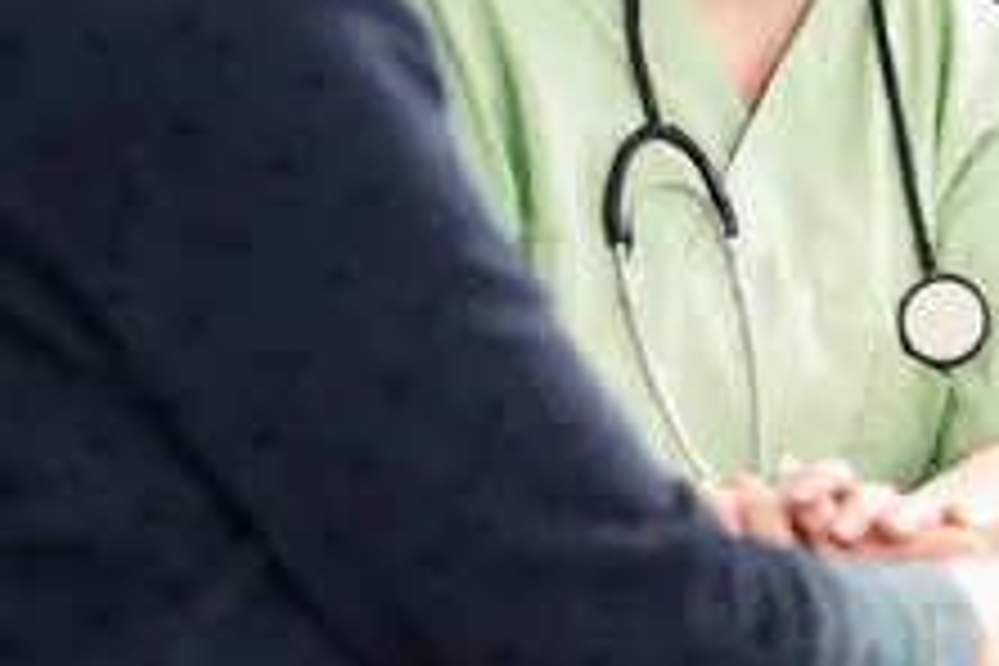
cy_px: 45
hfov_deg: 9.9
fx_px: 5744
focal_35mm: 207
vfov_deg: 6.6
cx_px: 711
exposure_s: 1/200
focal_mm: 85
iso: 125
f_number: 1.8
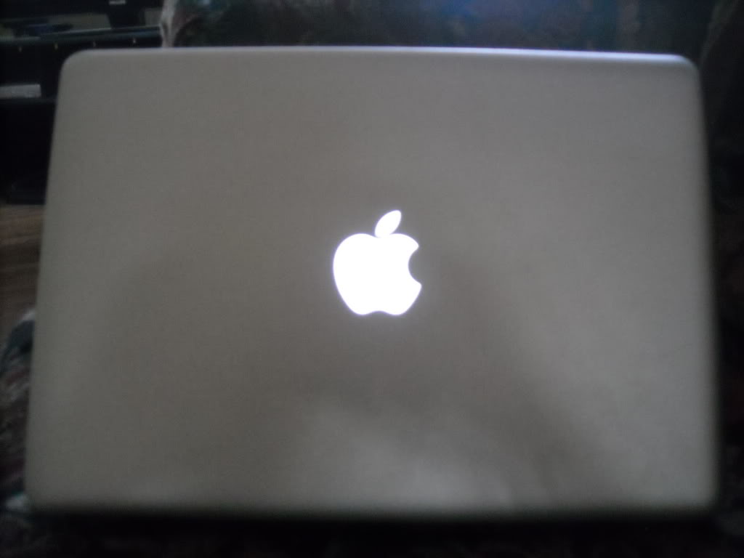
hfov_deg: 52.6
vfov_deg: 40.7
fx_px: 752
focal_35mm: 35
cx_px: 372
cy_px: 279
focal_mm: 5.7
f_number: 2.8
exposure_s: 1/31
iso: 800
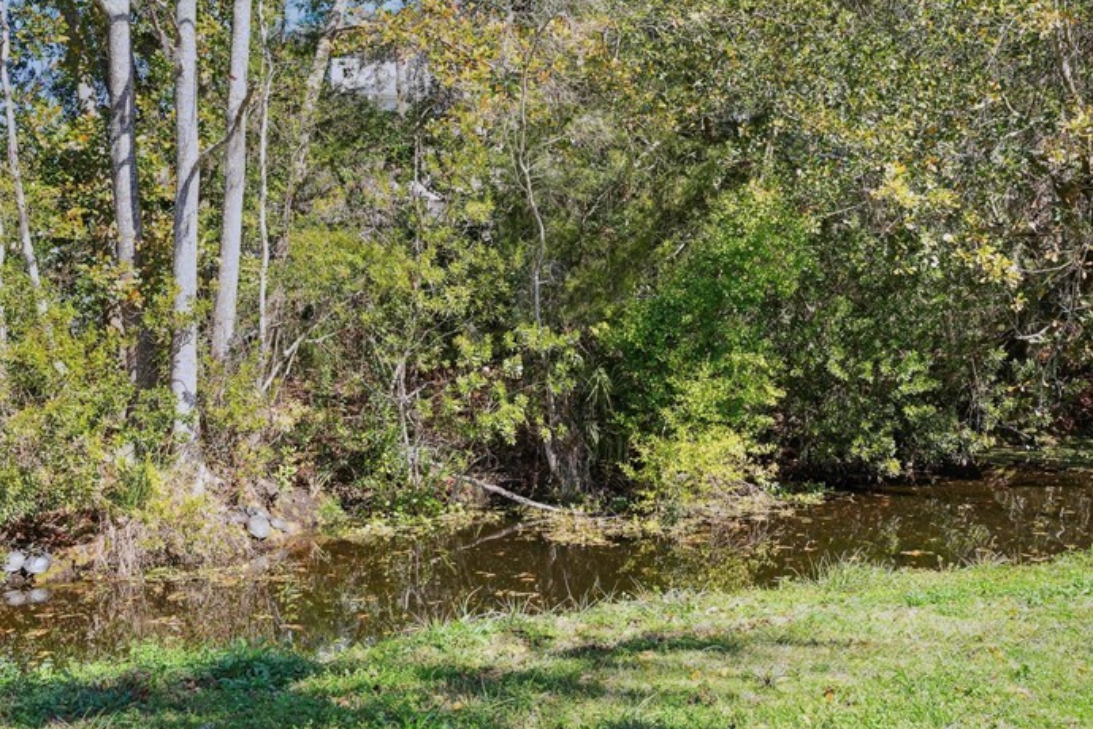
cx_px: 657
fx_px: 1336
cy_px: 292
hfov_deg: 44.3
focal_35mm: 44
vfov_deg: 30.4
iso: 250
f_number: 8
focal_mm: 28
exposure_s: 1/100
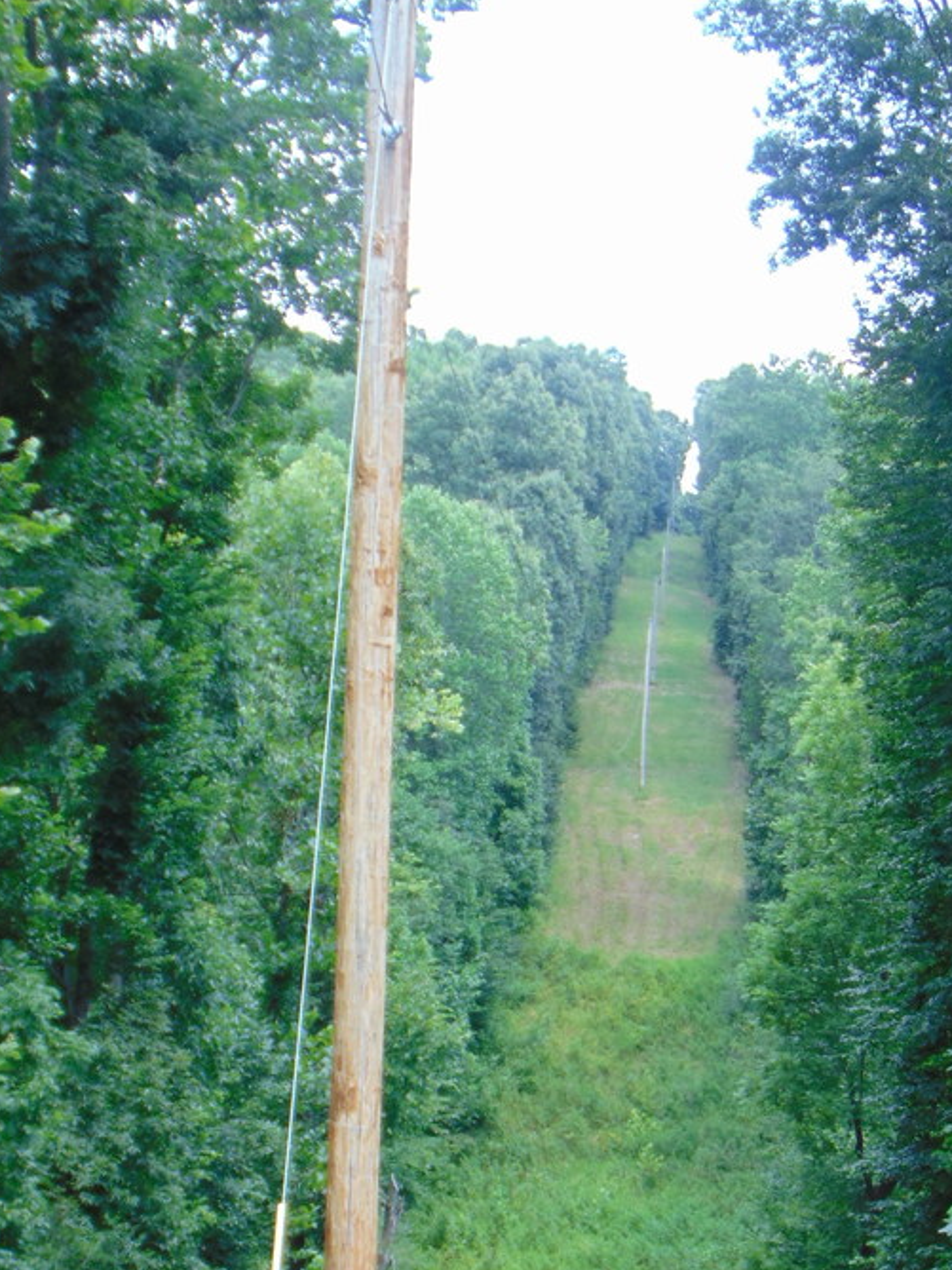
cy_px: 1008
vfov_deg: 20.0
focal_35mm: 97
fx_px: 3557
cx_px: 576
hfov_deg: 15.2
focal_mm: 10.8
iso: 80
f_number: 3.6
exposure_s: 1/100
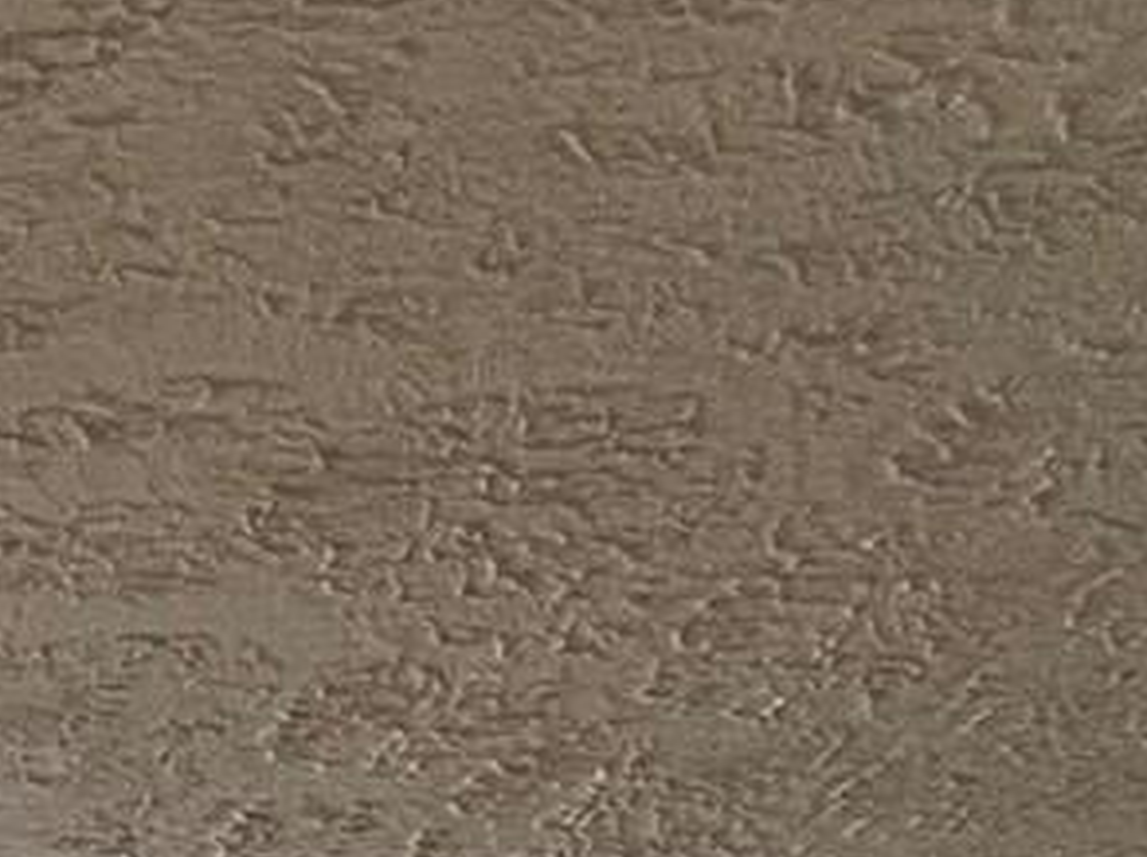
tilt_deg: +8.1
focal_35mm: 91
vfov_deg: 14.3
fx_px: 3012
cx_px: -1288
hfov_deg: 15.8
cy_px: 1534
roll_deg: -1.5
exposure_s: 1/120
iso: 200
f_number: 1.8
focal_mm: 1.57
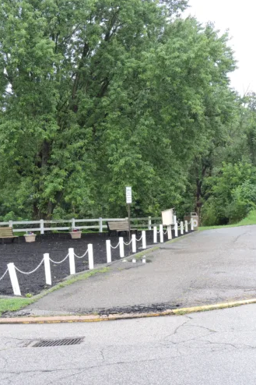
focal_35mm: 66
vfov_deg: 30.5
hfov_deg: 20.6
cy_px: 194
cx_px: 102
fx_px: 704
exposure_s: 1/125
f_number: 3.5
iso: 100
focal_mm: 8.4
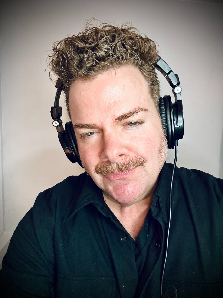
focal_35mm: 23
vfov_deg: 73.9
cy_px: 149
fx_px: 198
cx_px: 112
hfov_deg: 58.9
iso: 160
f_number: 1.9
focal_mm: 2.69
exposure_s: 1/60
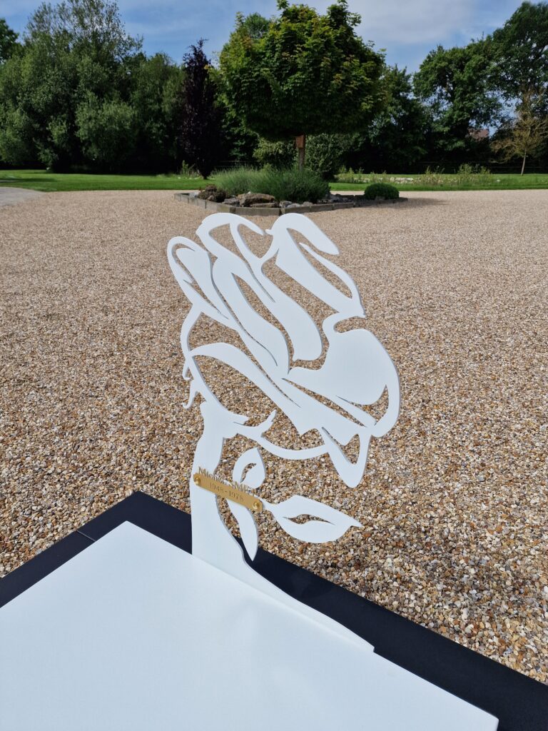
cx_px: 274
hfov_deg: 58.9
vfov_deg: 73.9
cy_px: 366
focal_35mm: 23
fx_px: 485
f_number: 1.8
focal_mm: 6.4
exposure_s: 1/3424
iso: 50
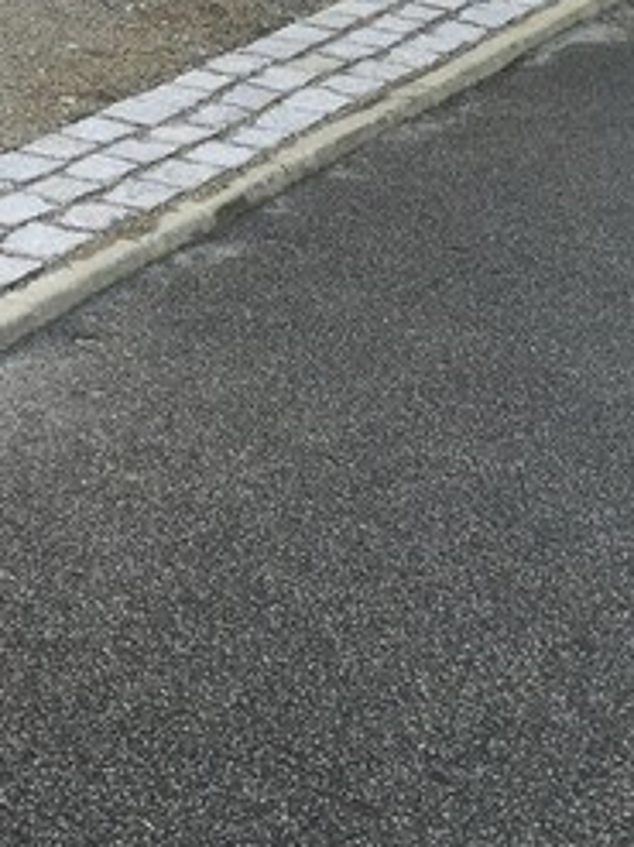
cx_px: -346
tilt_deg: -12.6
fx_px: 2297
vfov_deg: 20.6
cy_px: 147
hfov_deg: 14.5
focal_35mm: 94
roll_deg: -0.4
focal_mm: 4.15
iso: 50
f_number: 2.2
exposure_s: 1/100
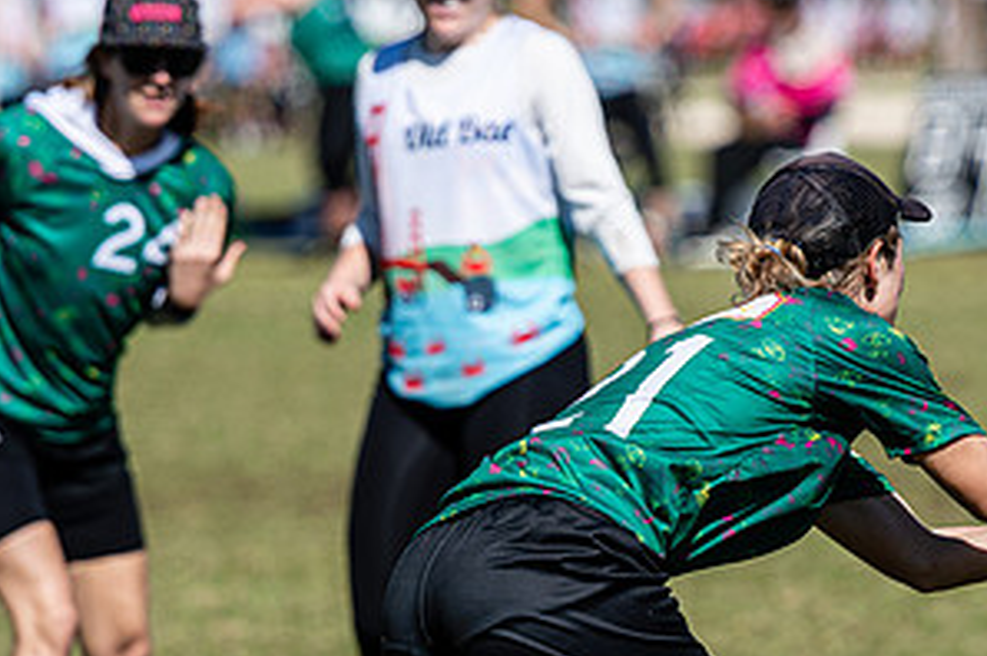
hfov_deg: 3.7
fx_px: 15199
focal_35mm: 555
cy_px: 454
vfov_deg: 2.5
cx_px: 599
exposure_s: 1/2500
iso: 90
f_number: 3.2
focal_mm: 190
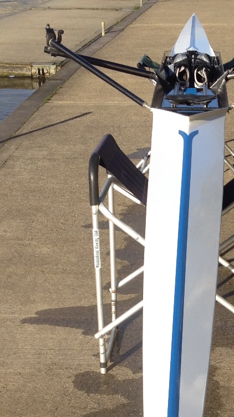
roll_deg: +0.5
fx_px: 915
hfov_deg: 14.5
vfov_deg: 24.7
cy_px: 391
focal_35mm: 83
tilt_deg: -28.6
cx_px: 161
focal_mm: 4.28
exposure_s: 1/968
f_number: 2.4
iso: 50
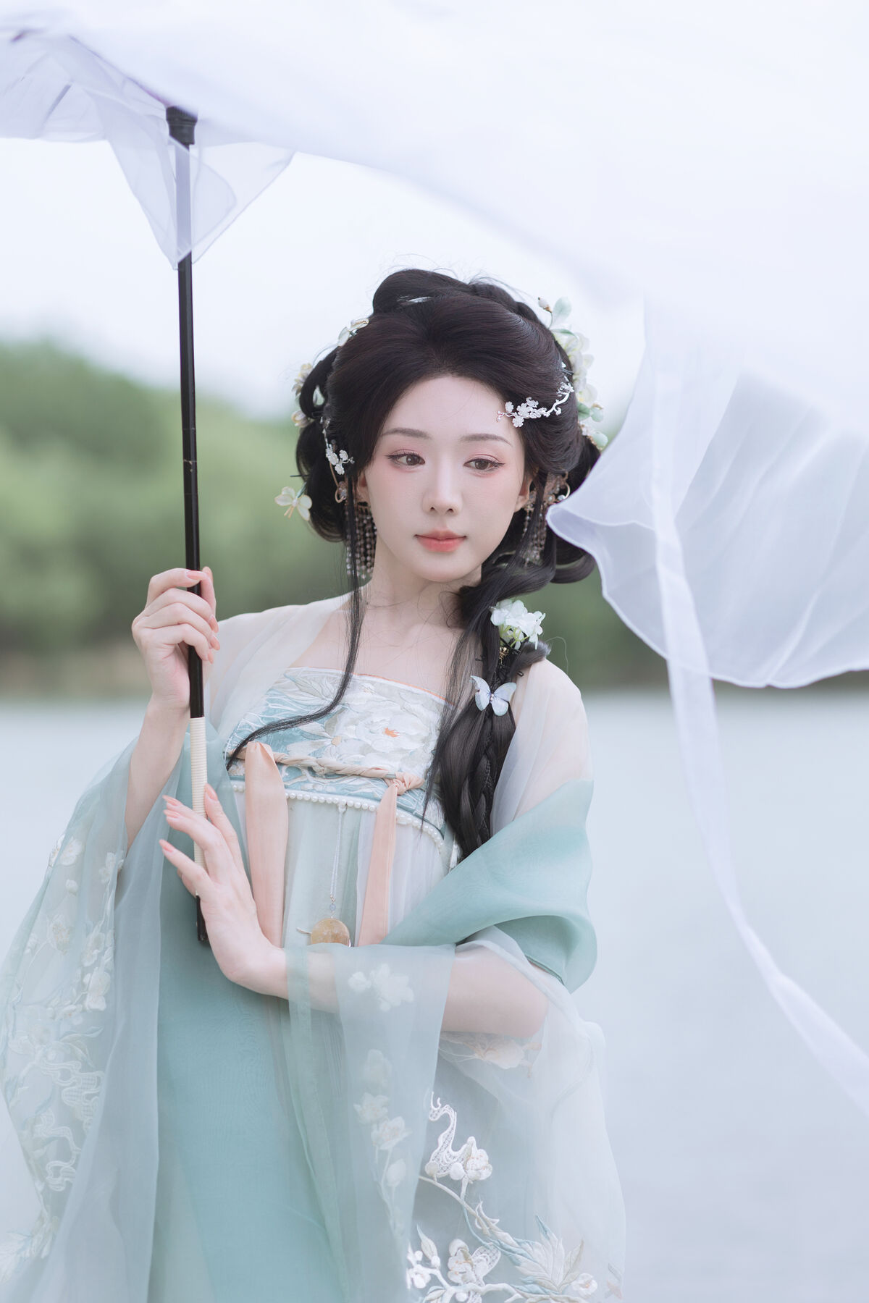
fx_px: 3077
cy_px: 652
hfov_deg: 16.1
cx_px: 434
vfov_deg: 23.9
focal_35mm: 85
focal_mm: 85
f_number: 2
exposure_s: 1/1600
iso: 125
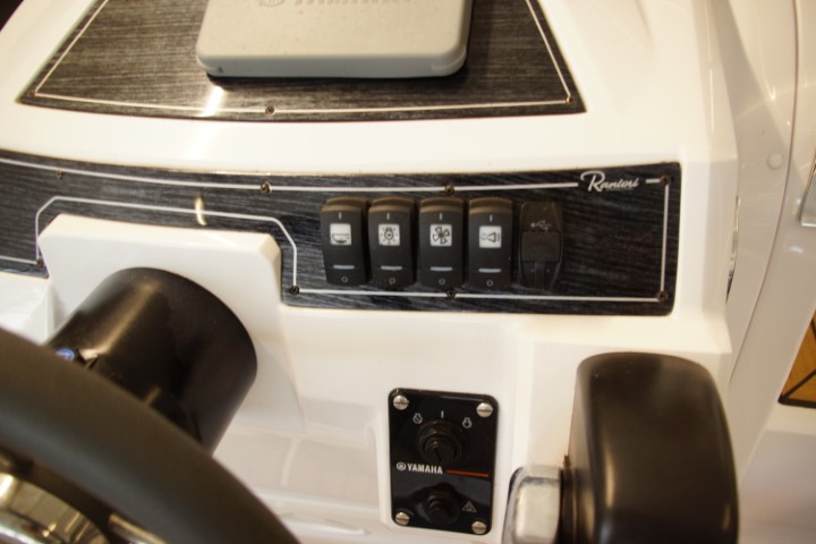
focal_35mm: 27
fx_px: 612
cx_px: 408
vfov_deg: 47.9
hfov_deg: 67.4
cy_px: 272
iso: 200
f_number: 3.5
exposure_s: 1/40
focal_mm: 18
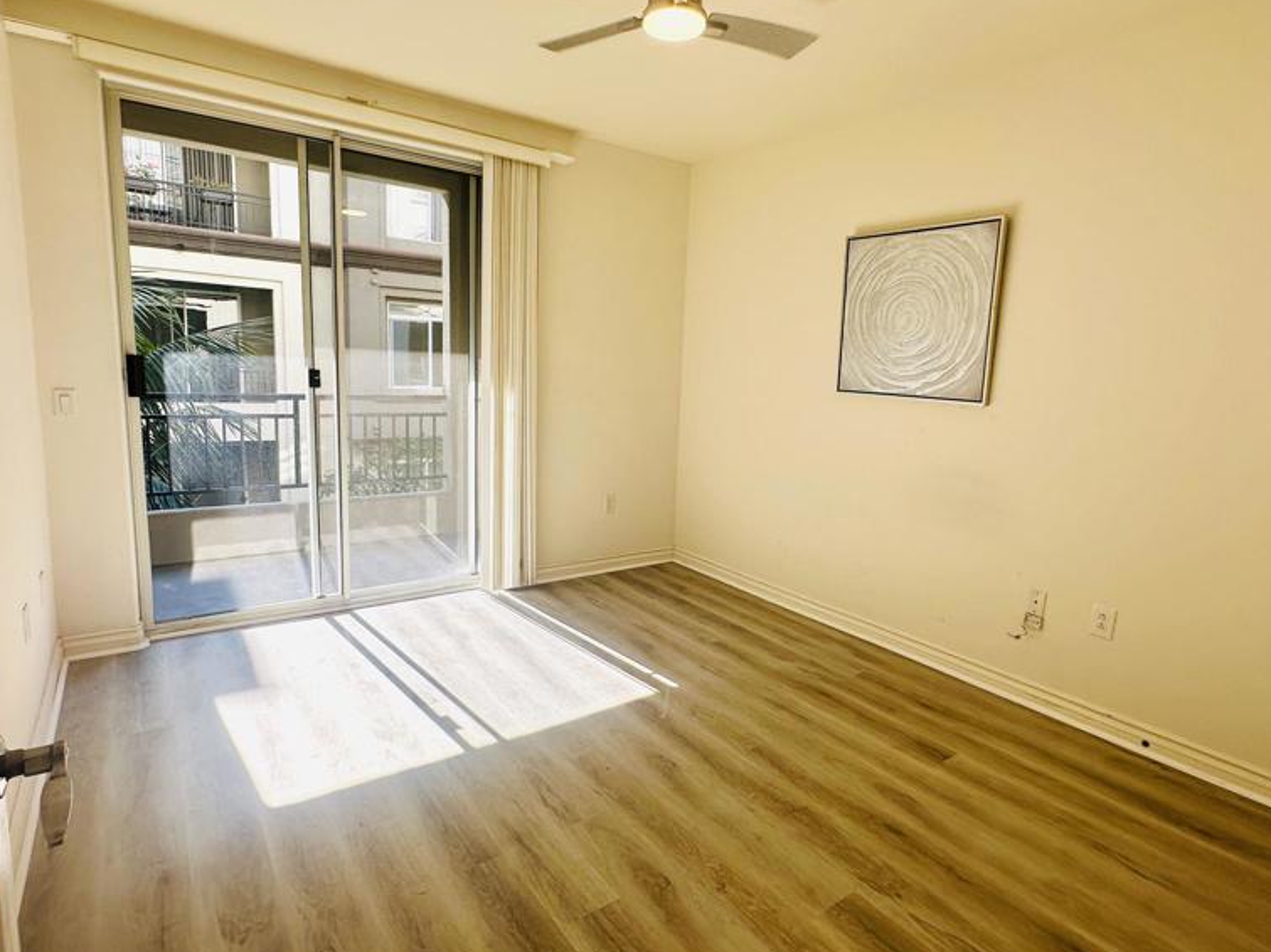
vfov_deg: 68.7
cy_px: 464
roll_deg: -1.7
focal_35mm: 19
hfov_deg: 84.7
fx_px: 698
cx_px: 633
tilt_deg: -7.0
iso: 40
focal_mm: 2.22
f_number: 2.2
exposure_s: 1/325
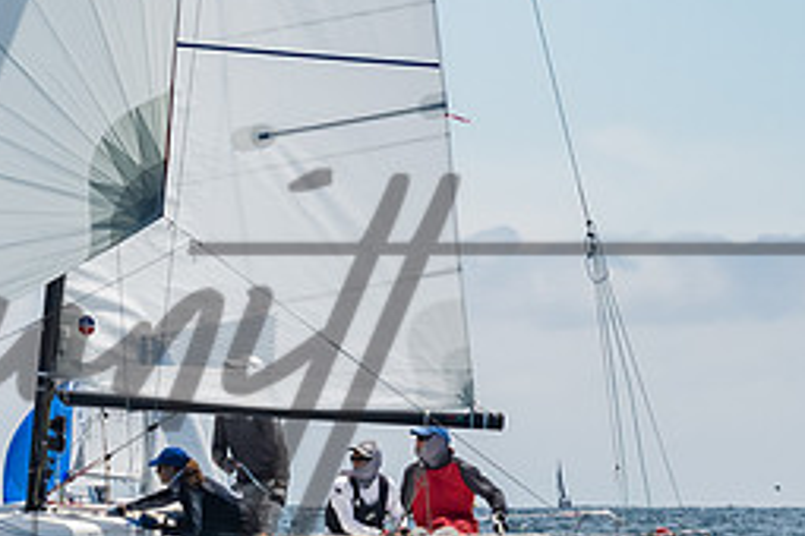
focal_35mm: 436
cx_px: -33
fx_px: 9749
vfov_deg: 3.2
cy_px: 425
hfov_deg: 4.7
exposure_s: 1/1000
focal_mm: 112
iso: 640
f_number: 14
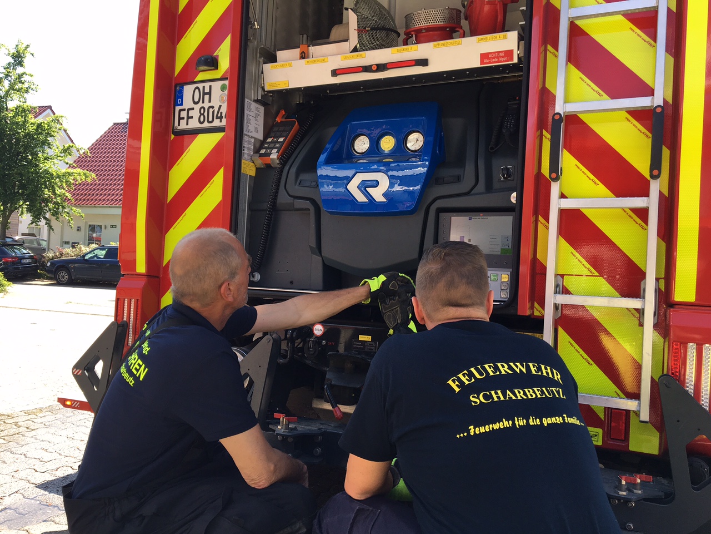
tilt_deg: +1.3
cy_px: 267
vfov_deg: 48.2
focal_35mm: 29
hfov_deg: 61.7
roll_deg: -2.8
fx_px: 596
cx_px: 356
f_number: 2.2
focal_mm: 4.15
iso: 25
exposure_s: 1/303
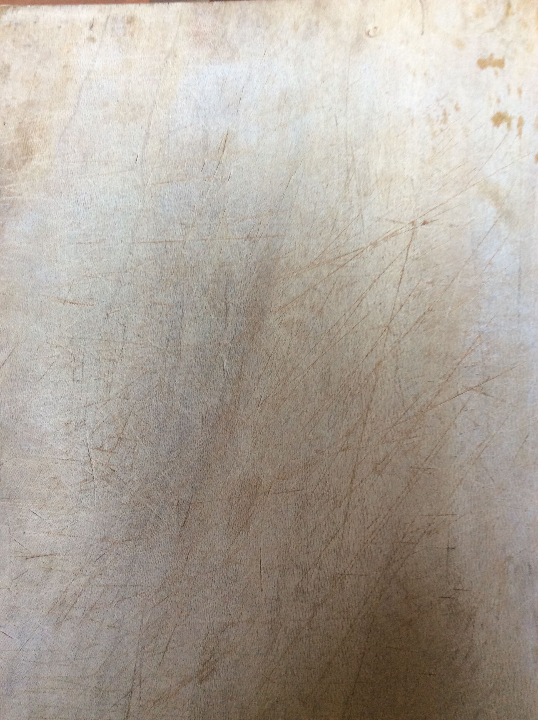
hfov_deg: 44.1
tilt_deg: -49.2
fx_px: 665
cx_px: 269
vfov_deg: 56.9
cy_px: 360
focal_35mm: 32
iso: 64
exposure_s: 1/25
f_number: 2.4
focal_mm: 3.3
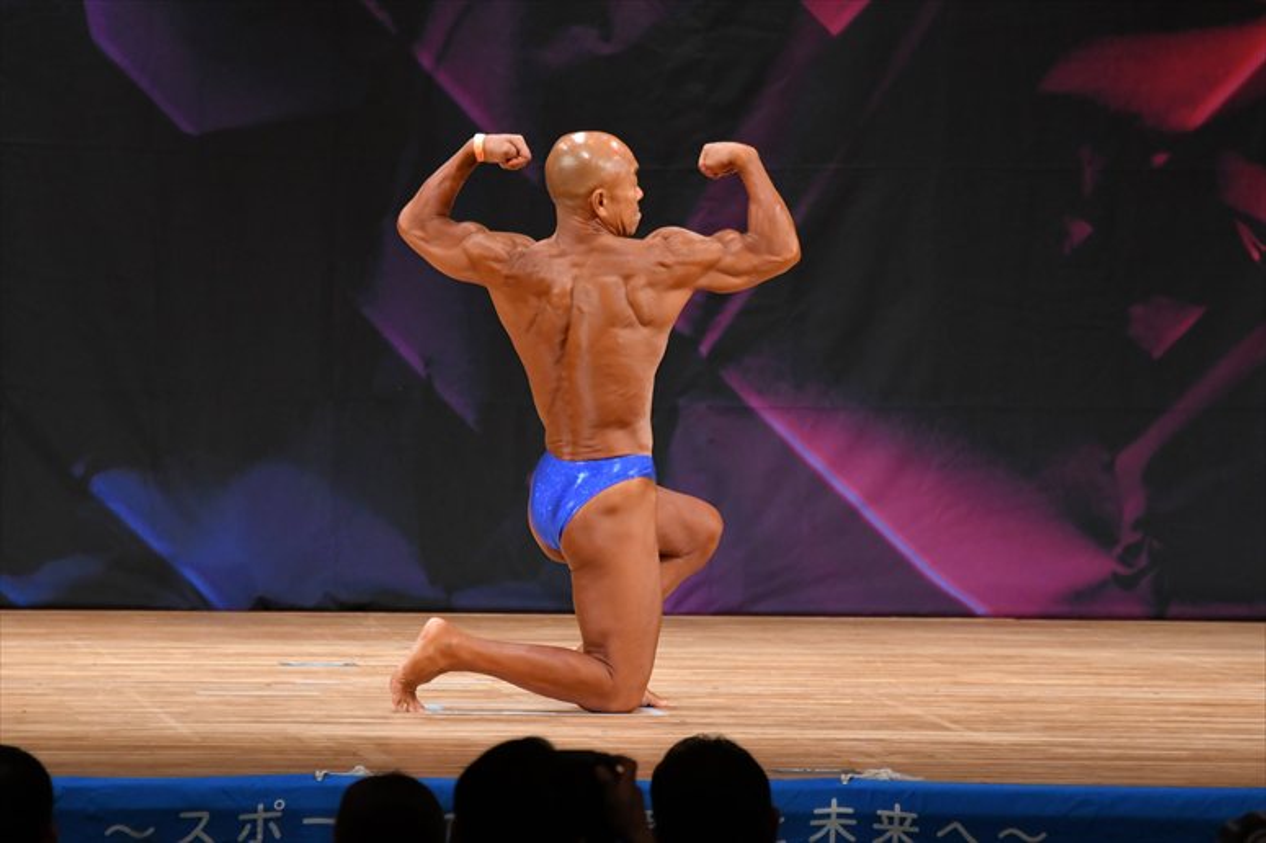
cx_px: 633
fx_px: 10545
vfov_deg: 4.6
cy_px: 422
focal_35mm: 300
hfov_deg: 6.9
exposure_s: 1/400
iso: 3200
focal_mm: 200
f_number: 5.6
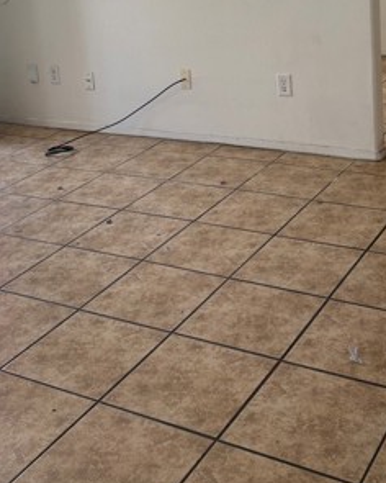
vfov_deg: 33.0
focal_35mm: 55
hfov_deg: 27.6
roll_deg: +4.5
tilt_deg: -14.1
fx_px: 785
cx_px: 208
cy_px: 85
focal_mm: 5.96
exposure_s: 1/121
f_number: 1.6
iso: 64
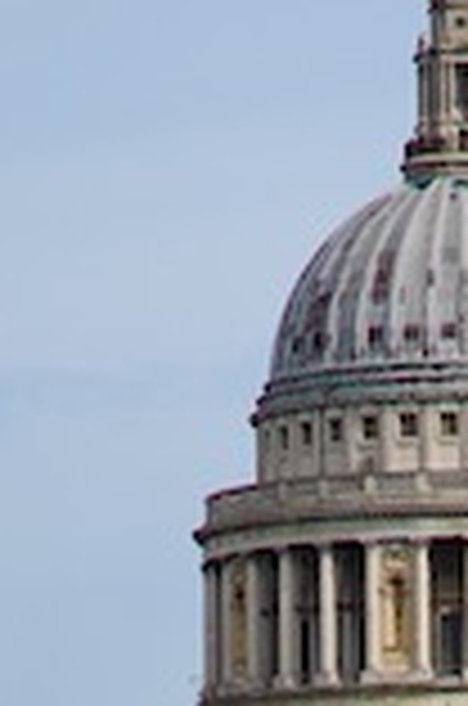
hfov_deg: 4.2
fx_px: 6404
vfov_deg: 6.3
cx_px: 482
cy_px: 443
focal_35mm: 327
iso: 100
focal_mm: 50
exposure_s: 1/8000
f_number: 1.8
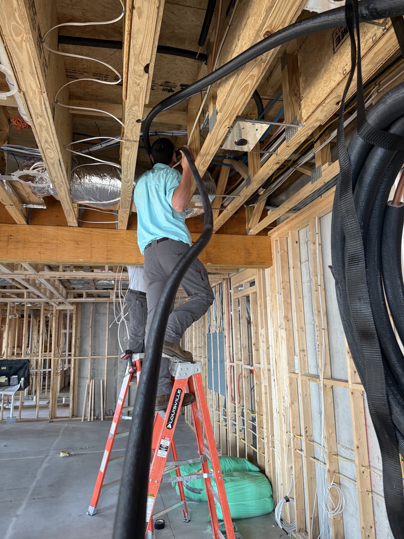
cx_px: 202
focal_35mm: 24
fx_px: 373
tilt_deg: +13.5
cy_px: 270
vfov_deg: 71.6
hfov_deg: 56.8
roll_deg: +0.6
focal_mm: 6.76
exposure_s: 1/77
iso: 200
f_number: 1.78
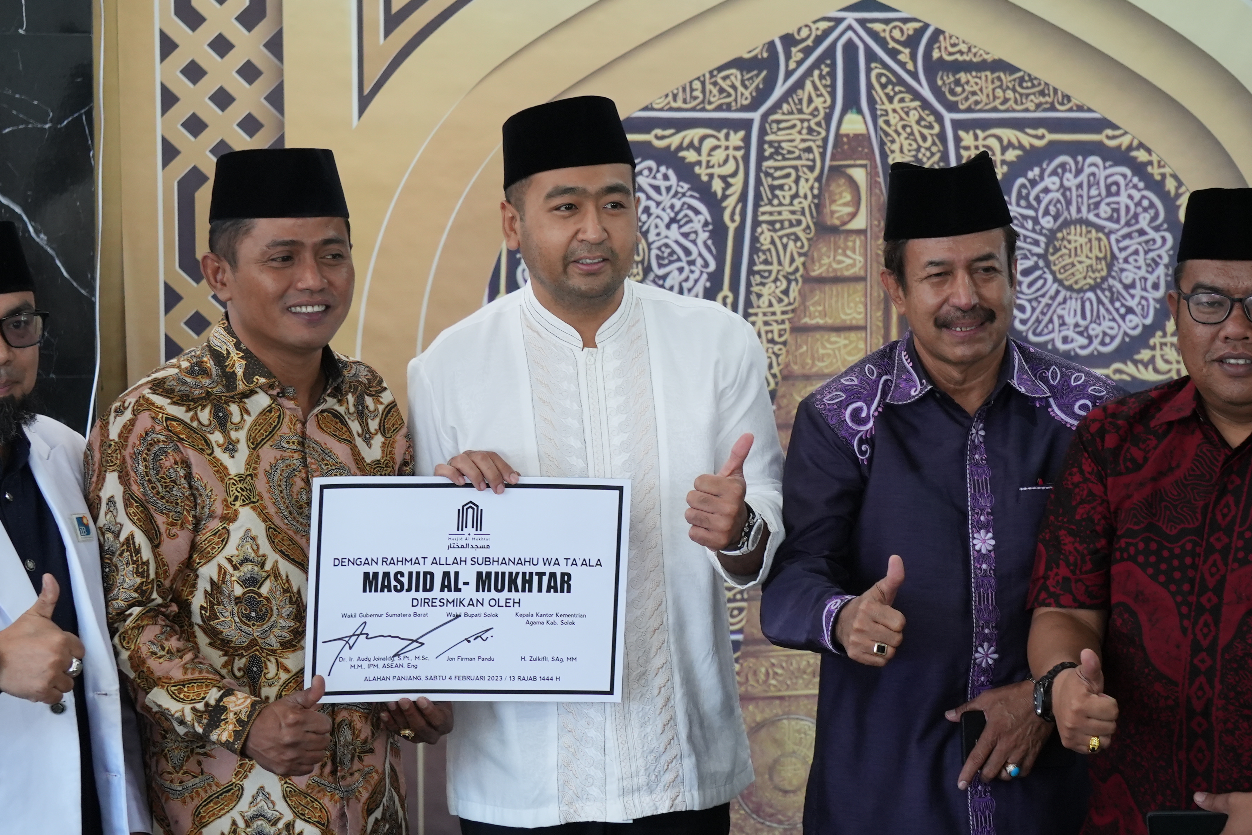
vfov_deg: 12.9
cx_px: 631
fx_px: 3686
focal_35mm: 106
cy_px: 457
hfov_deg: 19.3
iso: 1000
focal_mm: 55
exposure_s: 1/100
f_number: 4.5
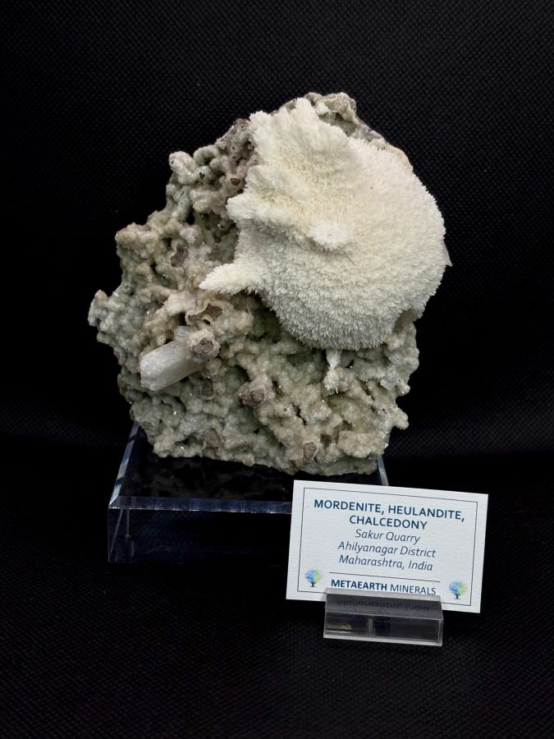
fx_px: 1110
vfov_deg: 36.8
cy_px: 370
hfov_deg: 28.0
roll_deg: -1.9
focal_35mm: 52
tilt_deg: -19.8
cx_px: 277
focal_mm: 5.96
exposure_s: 1/2012
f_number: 1.6
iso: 64
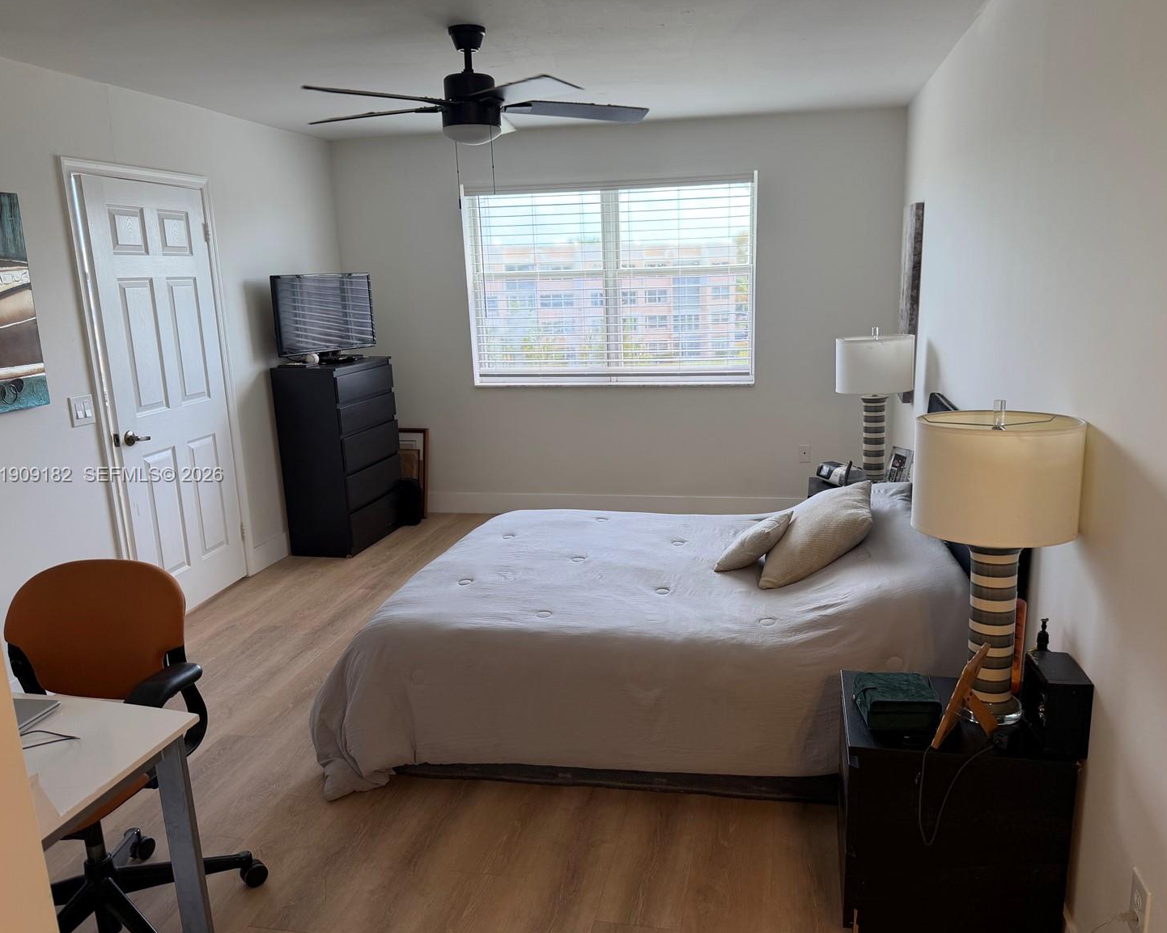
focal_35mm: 26
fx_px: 898
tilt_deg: -12.7
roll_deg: +1.8
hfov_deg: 66.0
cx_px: 618
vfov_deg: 54.9
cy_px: 476
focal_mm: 6.76
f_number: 1.78
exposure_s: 1/182
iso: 100
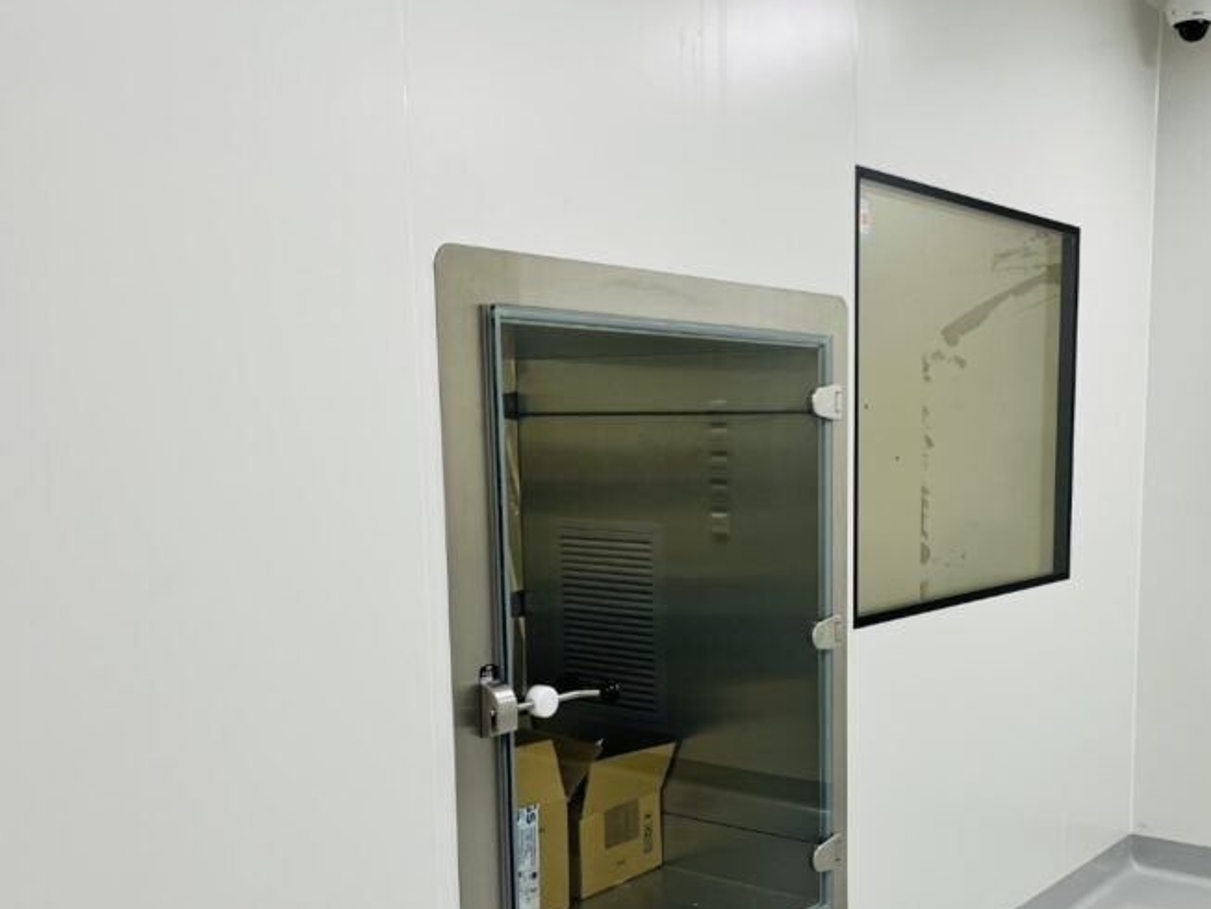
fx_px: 1365
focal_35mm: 39
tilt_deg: -7.7
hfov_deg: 47.3
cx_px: 775
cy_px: 634
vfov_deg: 36.3
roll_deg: -0.5
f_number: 1.6
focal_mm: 5.1
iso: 40
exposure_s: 1/100
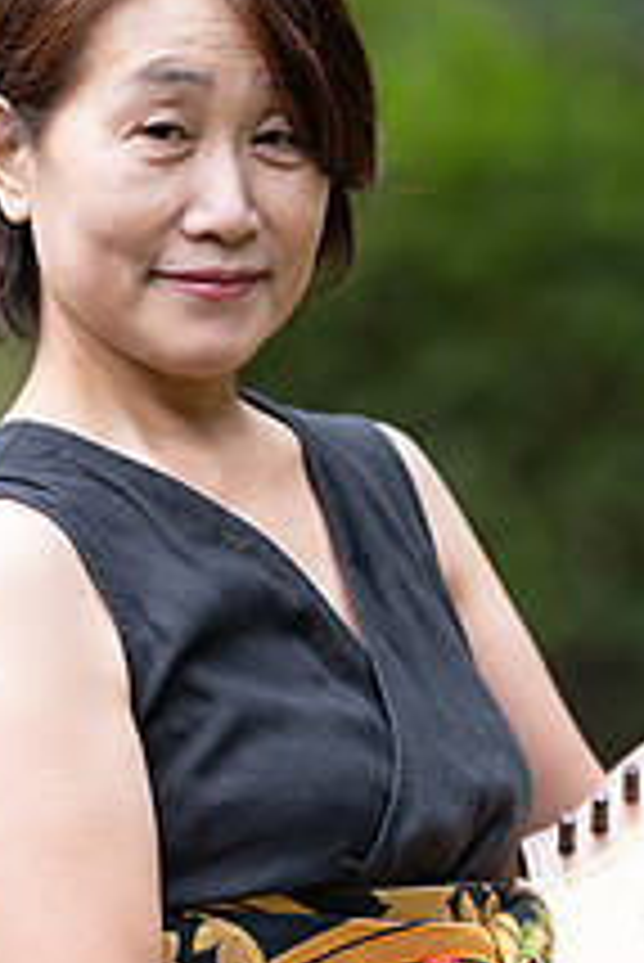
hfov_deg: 6.2
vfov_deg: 9.3
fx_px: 5920
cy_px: 666
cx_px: 320
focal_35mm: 221
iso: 180
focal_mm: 105
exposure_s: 1/250
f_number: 2.2
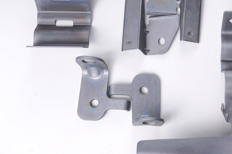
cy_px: 49
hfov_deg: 24.8
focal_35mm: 81
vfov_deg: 16.8
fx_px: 522
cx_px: 171
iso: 100
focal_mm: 37
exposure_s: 1/160
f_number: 11
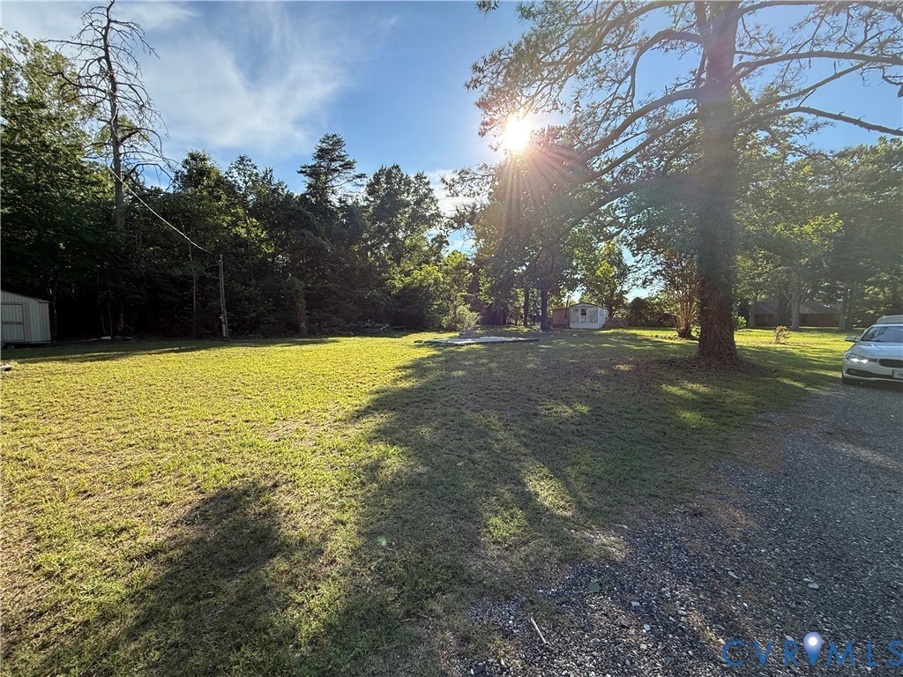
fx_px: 365
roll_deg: +0.4
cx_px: 452
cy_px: 338
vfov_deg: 85.7
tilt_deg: -2.3
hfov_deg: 102.1
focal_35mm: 14
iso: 64
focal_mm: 2.22
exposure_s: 1/841
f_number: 2.2
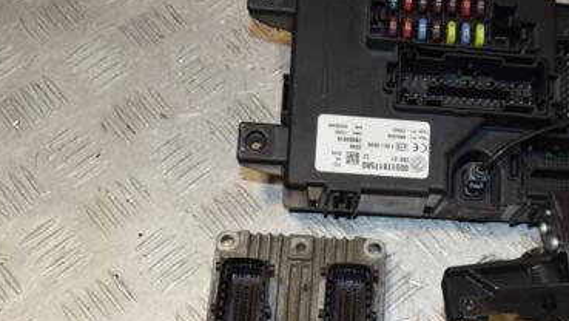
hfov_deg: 32.4
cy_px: 228
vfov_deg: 18.8
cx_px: 415
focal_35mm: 64
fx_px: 964
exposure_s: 1/200
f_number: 8
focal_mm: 25
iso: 800
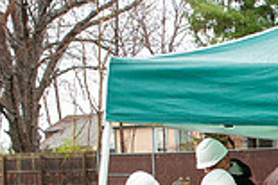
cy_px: 239
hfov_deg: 20.5
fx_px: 694
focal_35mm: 90
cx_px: 369
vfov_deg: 14.5
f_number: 6.3
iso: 800
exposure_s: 1/125
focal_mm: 24
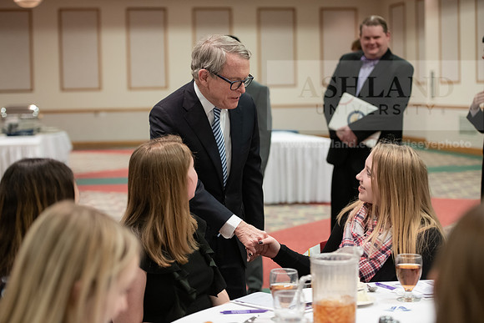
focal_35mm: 70
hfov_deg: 28.8
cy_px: 162
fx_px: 941
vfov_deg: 19.5
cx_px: 242
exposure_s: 1/200
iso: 3200
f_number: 3.2
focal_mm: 70
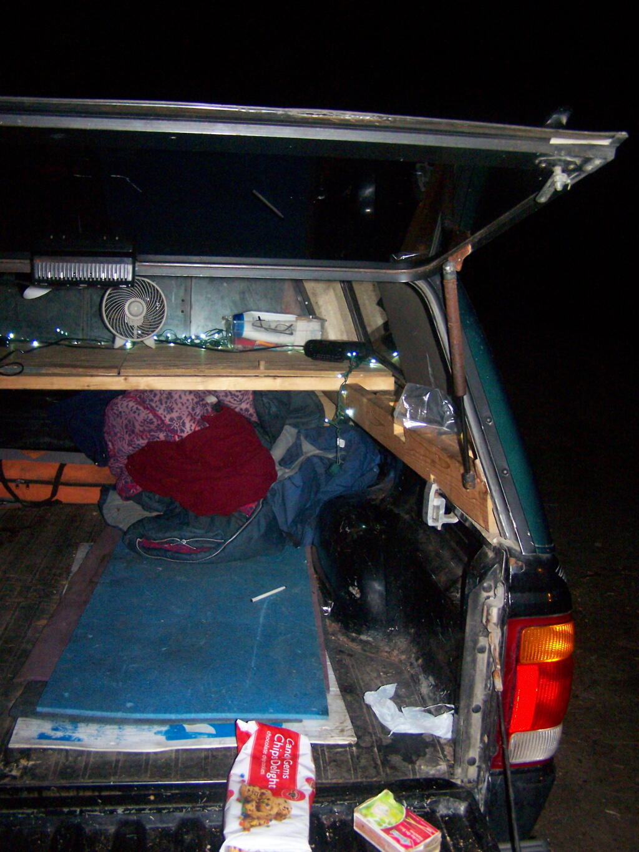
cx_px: 320
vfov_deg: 49.0
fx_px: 935
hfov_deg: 37.7
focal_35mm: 38
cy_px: 426
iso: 400
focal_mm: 6.3
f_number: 2.8
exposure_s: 1/60
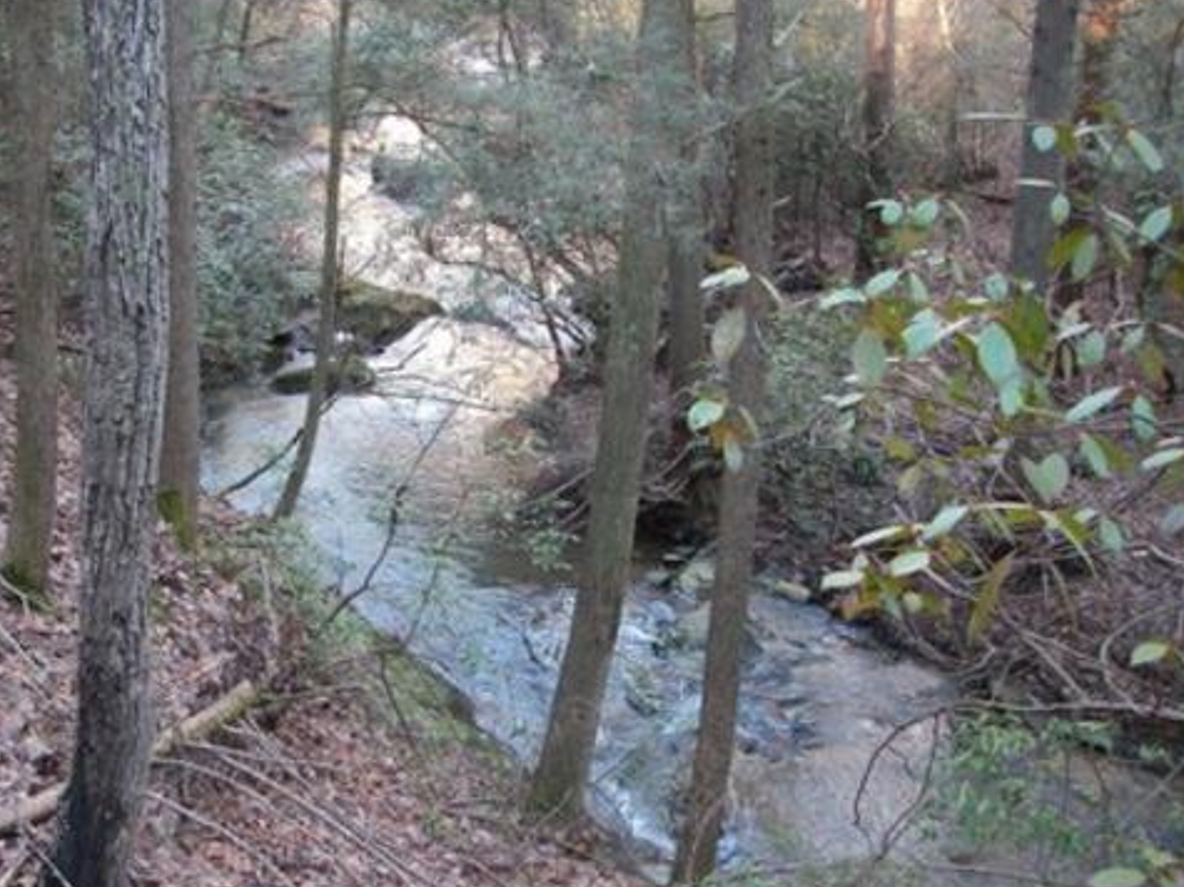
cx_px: 446
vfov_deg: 30.2
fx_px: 1641
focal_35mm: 48
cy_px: 523
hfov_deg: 39.4
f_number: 3.3
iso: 200
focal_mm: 6.3
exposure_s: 1/25
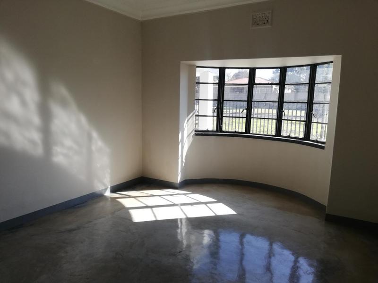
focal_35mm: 26
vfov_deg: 53.1
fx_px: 284
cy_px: 142
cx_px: 189
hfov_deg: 67.3
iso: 50
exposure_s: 1/197
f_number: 2.2
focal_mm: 3.81
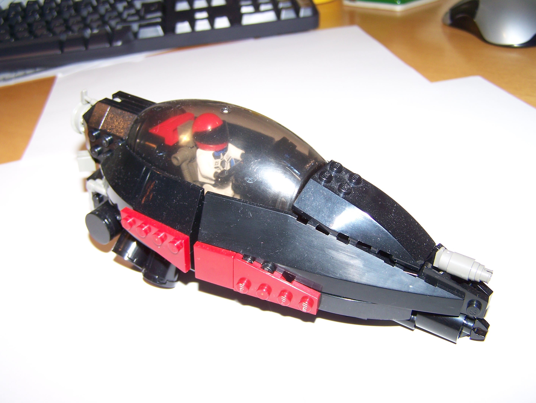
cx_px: 268
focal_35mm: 38
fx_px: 589
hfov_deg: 48.9
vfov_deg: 37.8
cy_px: 202
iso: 80
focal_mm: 6.3
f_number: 2.8
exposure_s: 1/60
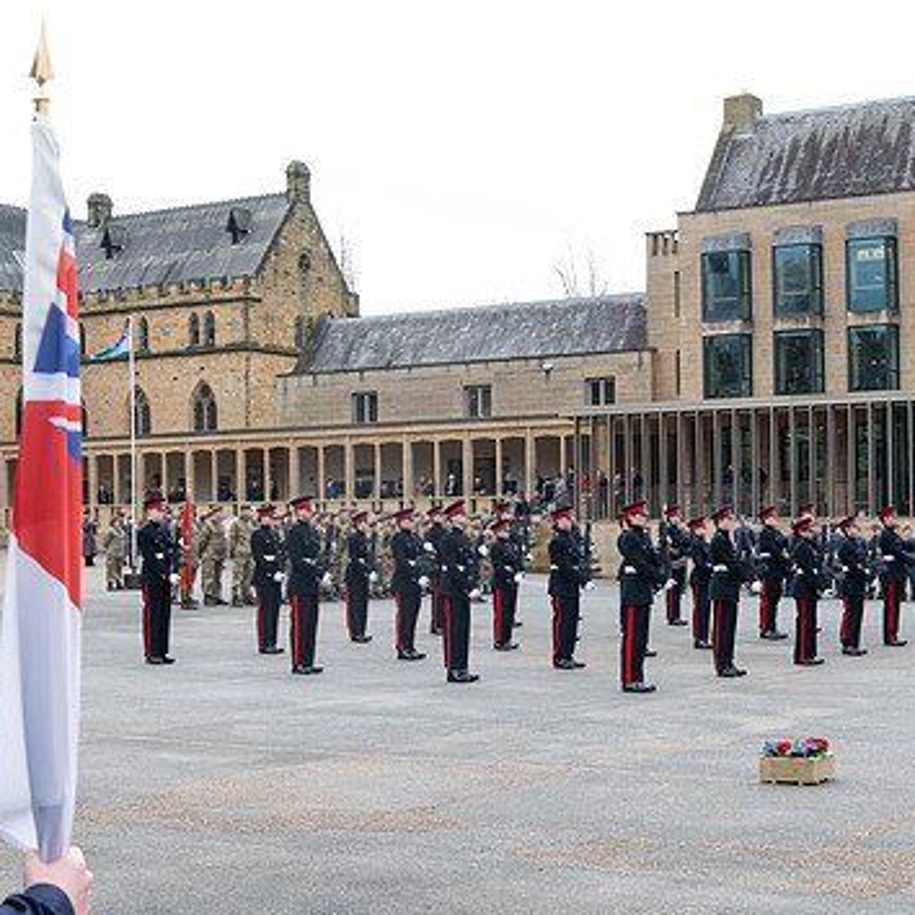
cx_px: 457
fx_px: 1794
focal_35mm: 60
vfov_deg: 28.6
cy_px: 540
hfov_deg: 28.6
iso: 640
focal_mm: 38
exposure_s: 1/320
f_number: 8
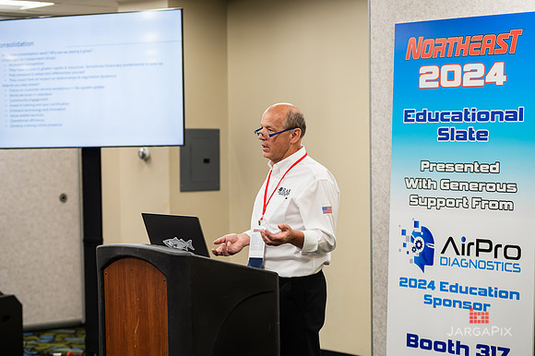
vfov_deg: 15.3
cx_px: 267
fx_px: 1325
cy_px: 170
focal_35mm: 89
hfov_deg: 22.8
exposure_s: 1/200
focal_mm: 85
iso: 800
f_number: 3.2
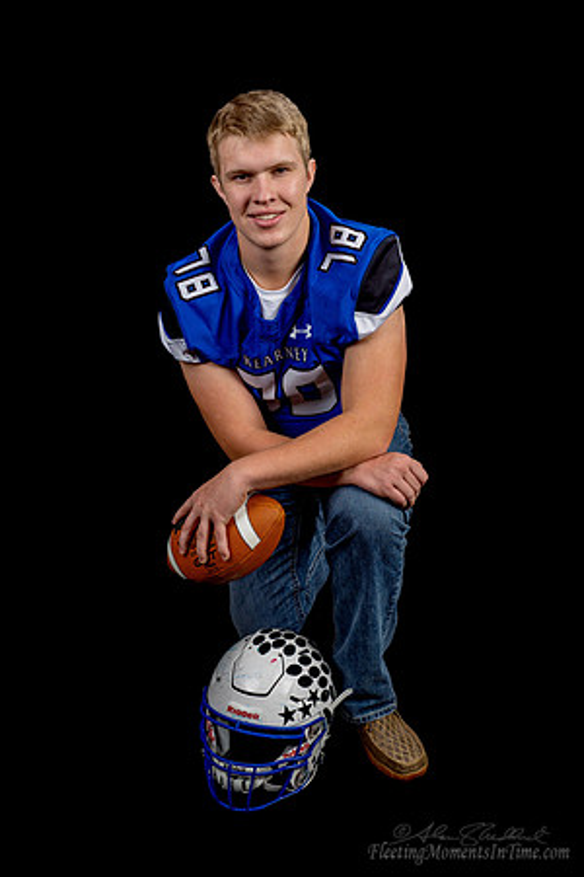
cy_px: 438
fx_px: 852
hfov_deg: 37.9
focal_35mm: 35
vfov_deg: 54.4
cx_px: 292
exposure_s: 1/160
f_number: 4.5
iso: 100
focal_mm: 35
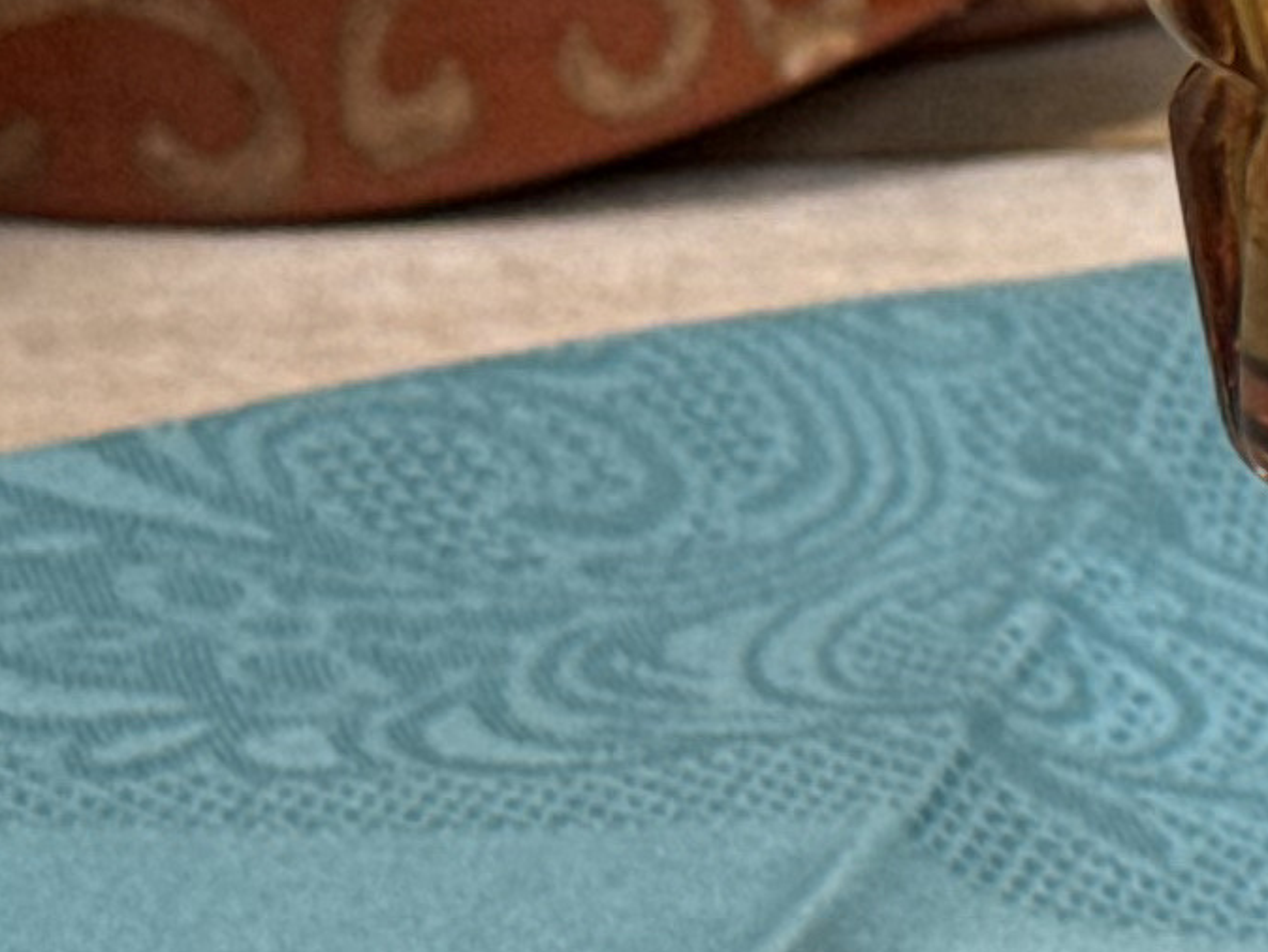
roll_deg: -1.3
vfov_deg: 5.1
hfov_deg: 6.8
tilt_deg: -7.3
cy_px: -1054
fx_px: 10517
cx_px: 2058
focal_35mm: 287
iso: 80
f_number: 1.78
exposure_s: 1/50
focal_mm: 6.76
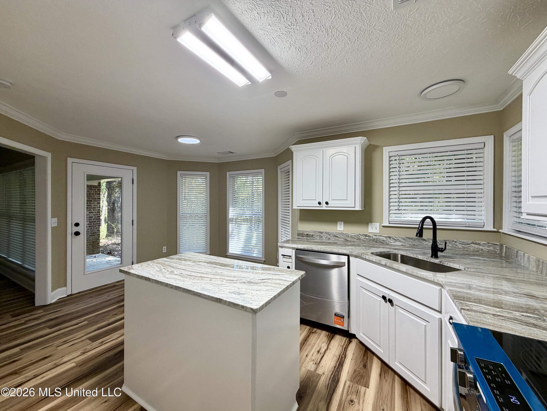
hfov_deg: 102.1
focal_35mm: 14
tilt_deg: -0.9
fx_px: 221
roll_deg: +0.3
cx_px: 274
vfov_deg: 85.7
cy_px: 206
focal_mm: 2.22
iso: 64
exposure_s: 1/120
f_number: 2.2
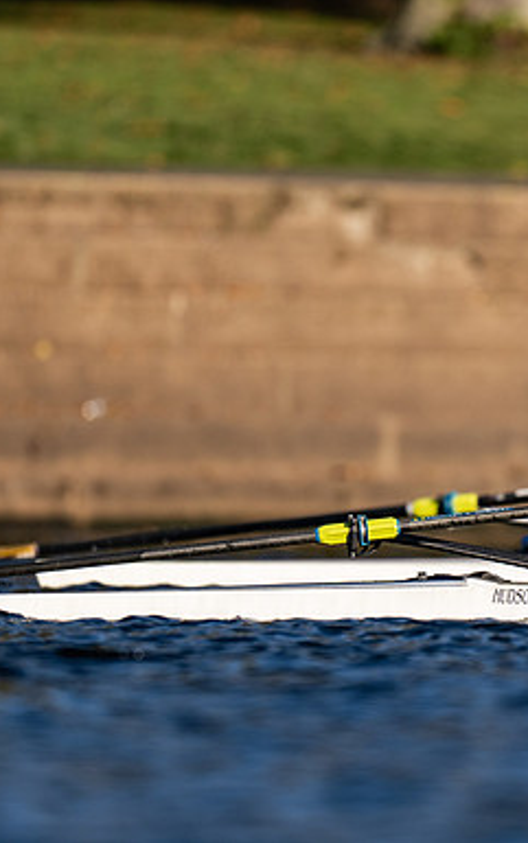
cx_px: 416
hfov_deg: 1.0
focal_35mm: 1383
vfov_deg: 1.5
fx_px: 31806
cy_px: 422
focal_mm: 600
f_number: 4
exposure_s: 1/2500
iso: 110
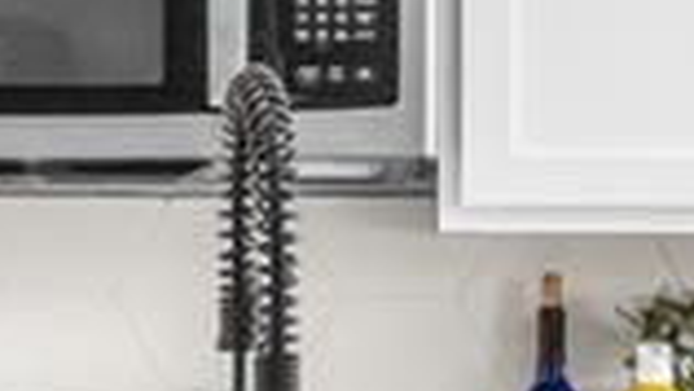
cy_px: 369
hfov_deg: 5.6
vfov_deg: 3.1
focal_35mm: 387
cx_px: 53
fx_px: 7124
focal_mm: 38
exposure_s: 1/5
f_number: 9
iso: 200
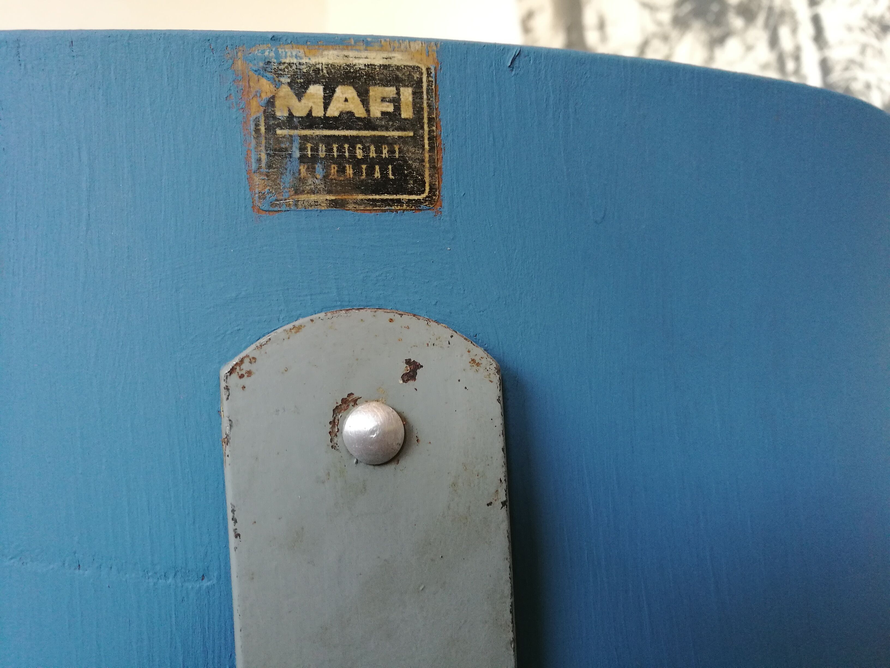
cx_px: 445
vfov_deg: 51.4
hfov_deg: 65.3
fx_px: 694
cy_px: 334
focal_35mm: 27
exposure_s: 1/33.3
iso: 200
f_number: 2.2
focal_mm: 4.5
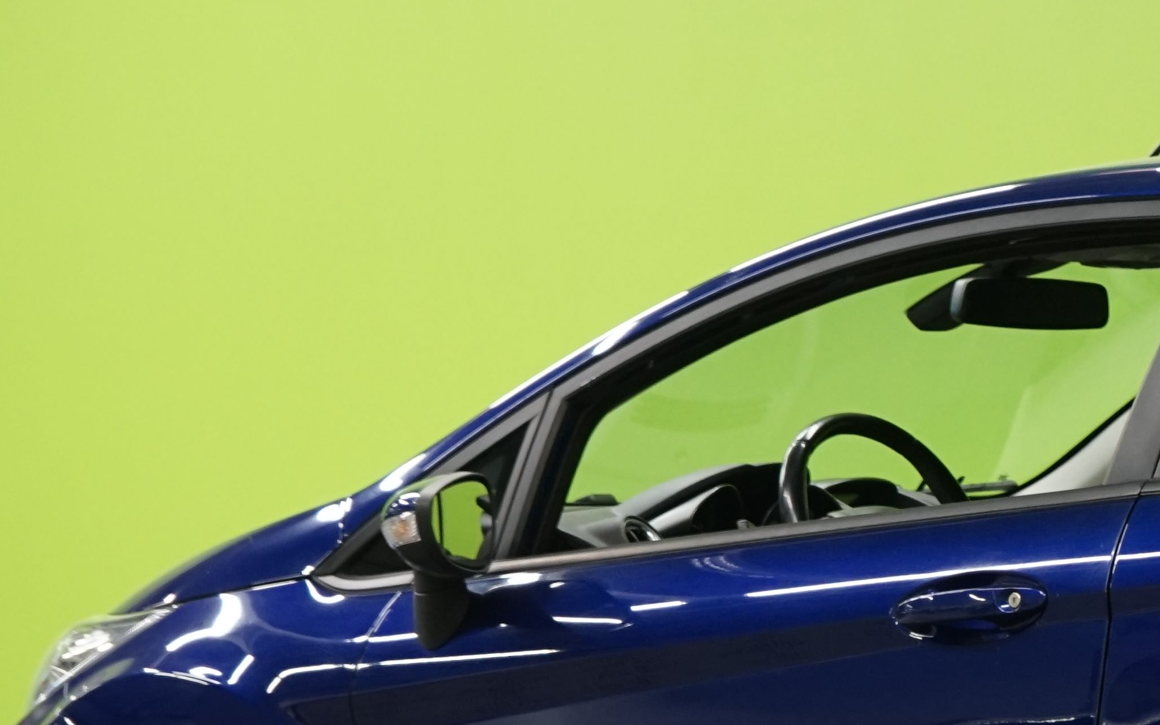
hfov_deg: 9.9
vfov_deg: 6.3
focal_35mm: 209
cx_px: 1336
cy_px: 634
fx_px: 6607
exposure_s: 1/50
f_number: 5.6
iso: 1250
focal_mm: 70
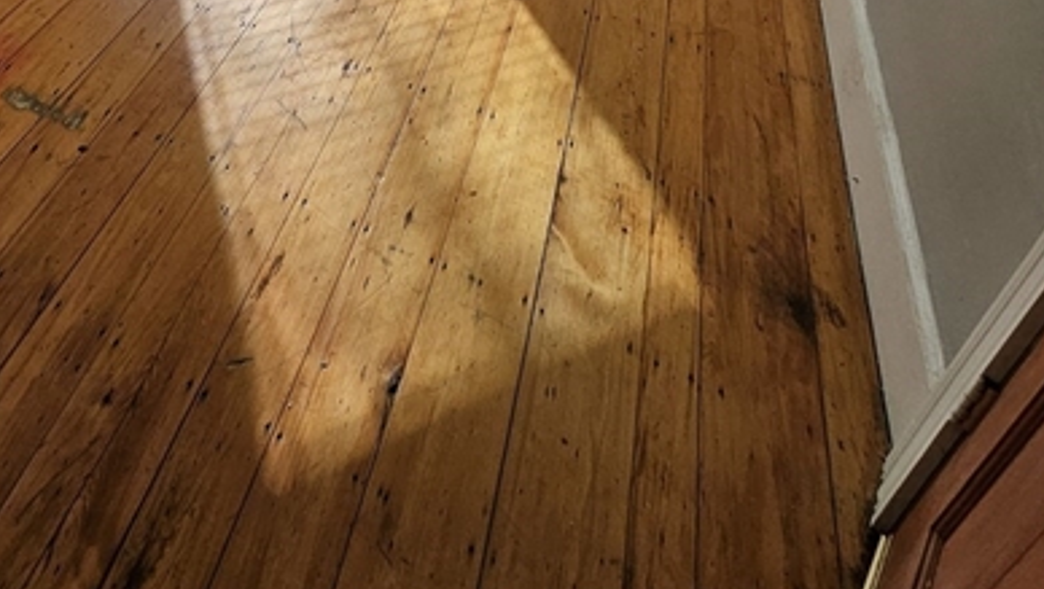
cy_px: -215
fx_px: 776
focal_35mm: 28
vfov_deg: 30.5
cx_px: 299
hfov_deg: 64.9
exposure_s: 1/120
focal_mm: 1.74
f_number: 2.2
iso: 50
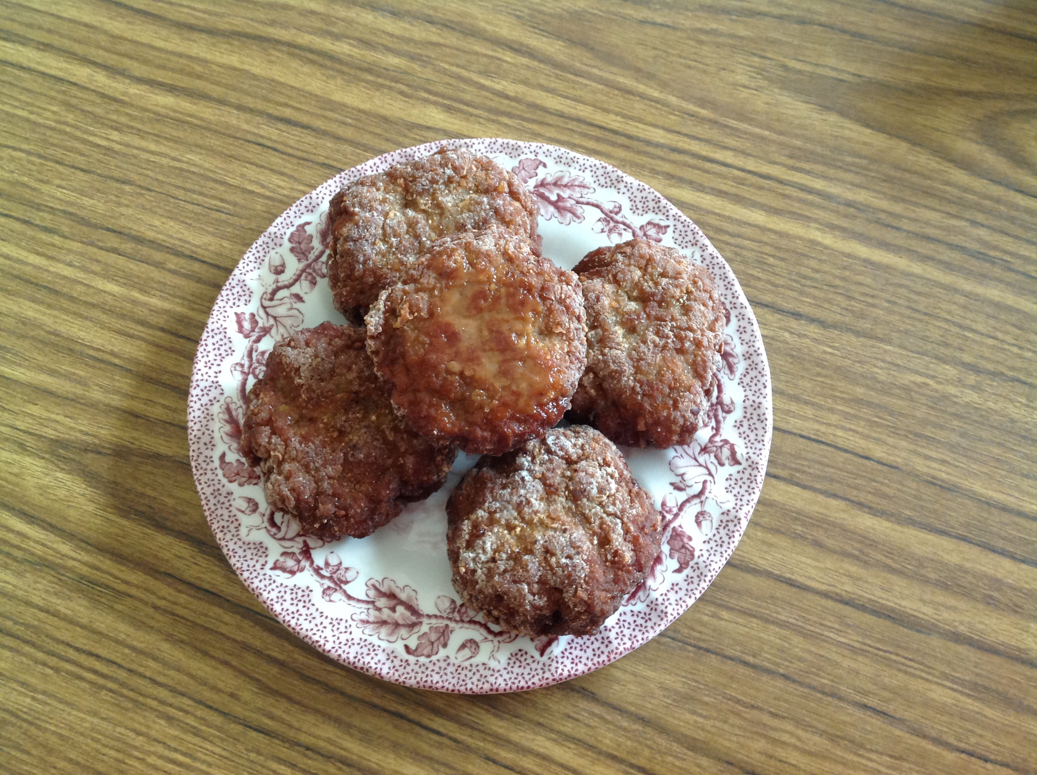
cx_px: 518
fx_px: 1047
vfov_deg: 40.6
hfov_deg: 52.7
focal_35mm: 35
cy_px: 388
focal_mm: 4.28
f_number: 2.4
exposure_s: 1/15
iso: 125
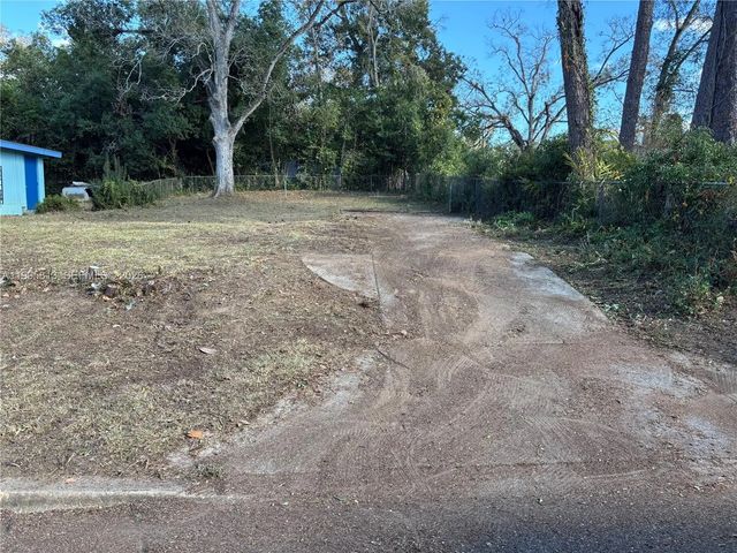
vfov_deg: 53.1
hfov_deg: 67.3
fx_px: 554
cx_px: 368
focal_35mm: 26
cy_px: 276
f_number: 1.6
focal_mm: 5.96
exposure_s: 1/345
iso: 50
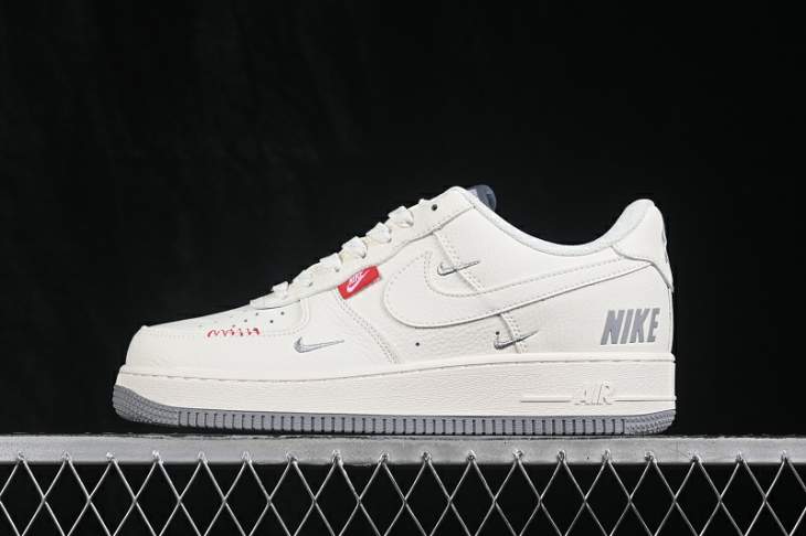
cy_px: 268
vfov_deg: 18.2
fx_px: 1678
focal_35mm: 75
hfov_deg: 27.0
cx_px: 403
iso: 160
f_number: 8
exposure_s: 1/80
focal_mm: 50
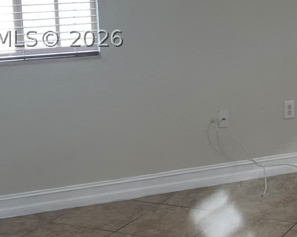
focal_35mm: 88
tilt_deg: -5.6
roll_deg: -1.4
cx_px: 320
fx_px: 774
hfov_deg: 20.8
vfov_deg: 17.3
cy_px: 38
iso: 64
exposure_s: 1/120
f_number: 1.5
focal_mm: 5.7
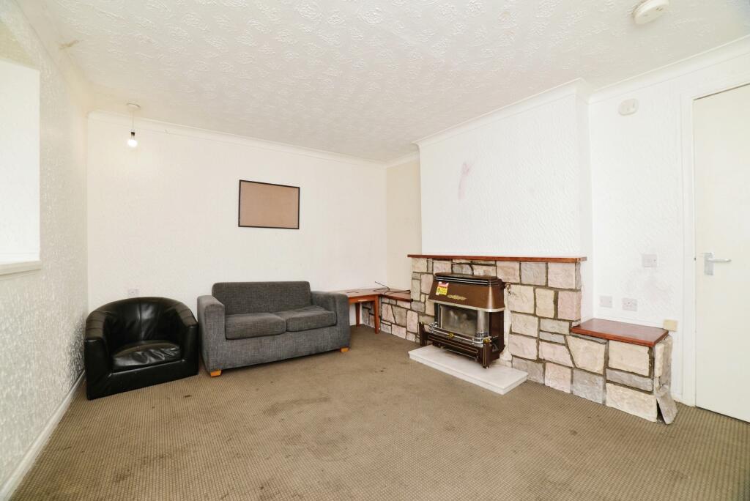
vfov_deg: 81.3
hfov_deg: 104.2
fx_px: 292
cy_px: 250
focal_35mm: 14
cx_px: 375
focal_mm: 14
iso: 400
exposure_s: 1/60
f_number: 8
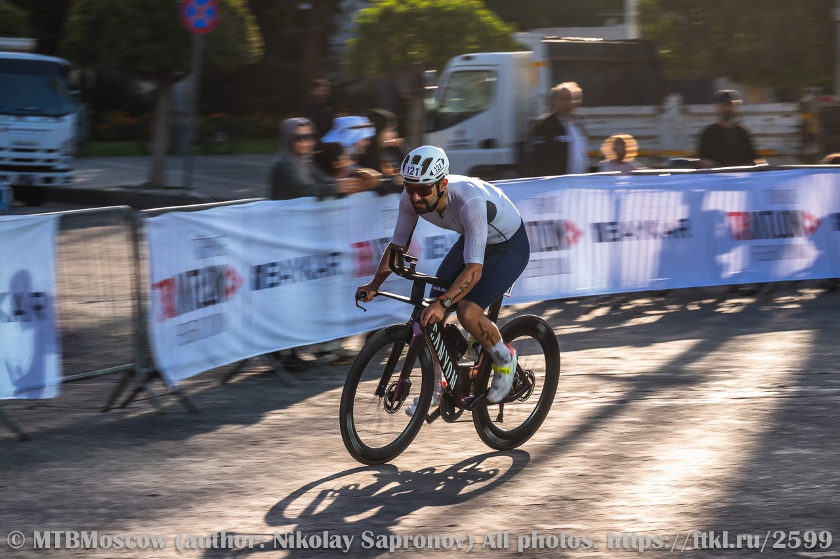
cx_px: 420
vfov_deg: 9.1
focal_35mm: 150
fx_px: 3499
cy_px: 280
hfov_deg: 13.7
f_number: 10
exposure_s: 1/100
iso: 50
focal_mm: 150
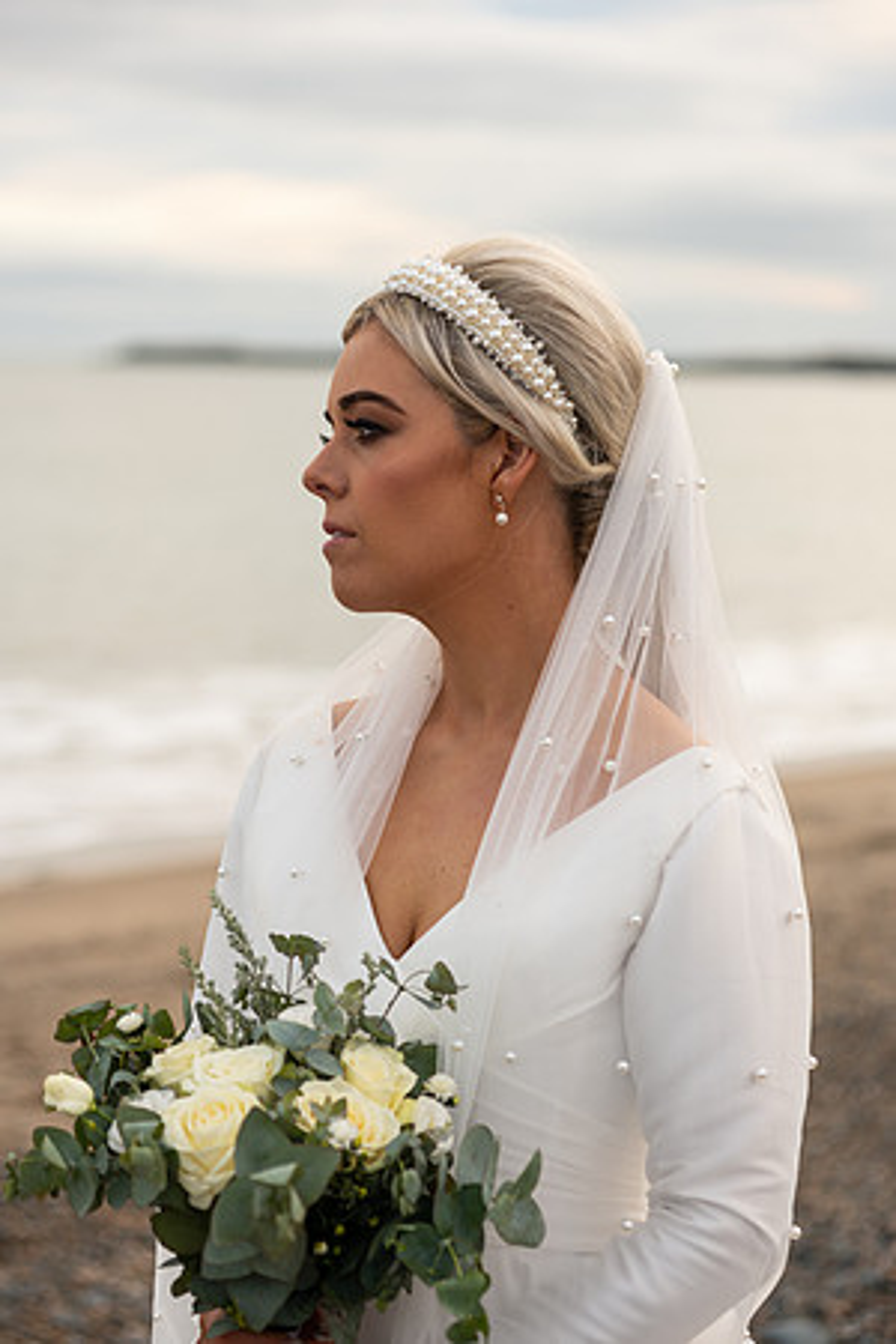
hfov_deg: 17.1
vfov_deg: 25.4
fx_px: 2986
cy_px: 672
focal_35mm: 80
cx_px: 448
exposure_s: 1/200
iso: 100
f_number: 3.5
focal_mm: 80
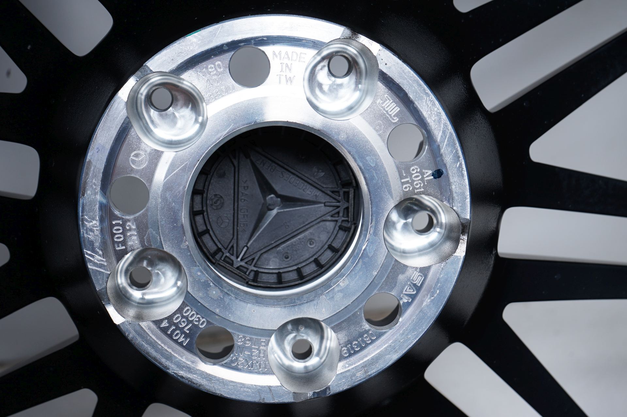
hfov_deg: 39.6
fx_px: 870
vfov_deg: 27.0
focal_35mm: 50
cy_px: 208
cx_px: 314
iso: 250
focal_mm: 50
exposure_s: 1/125
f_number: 8
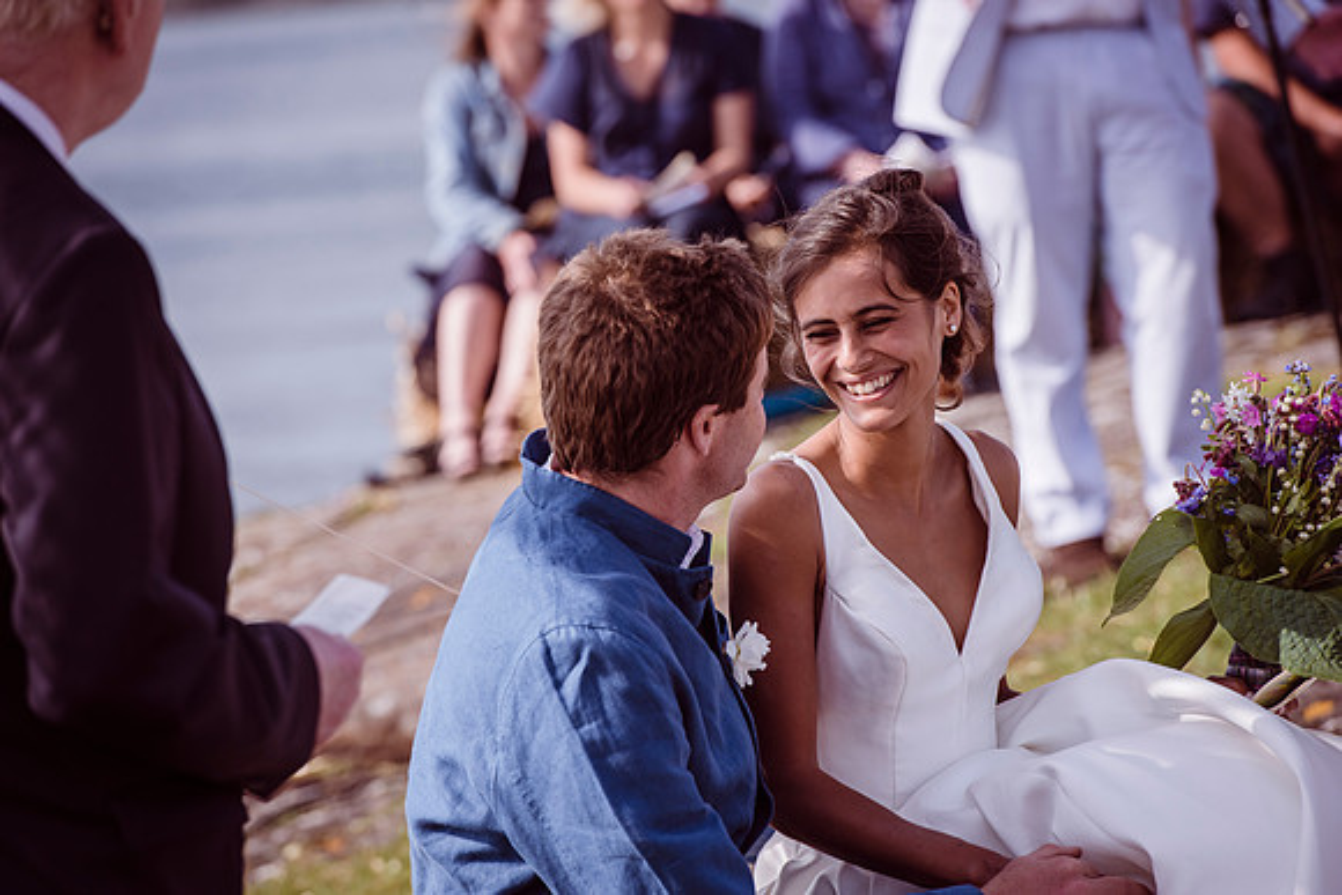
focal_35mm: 200
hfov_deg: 10.3
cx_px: 671
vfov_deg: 6.9
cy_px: 448
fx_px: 7457
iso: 320
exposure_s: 1/1250
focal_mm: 200
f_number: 5.6
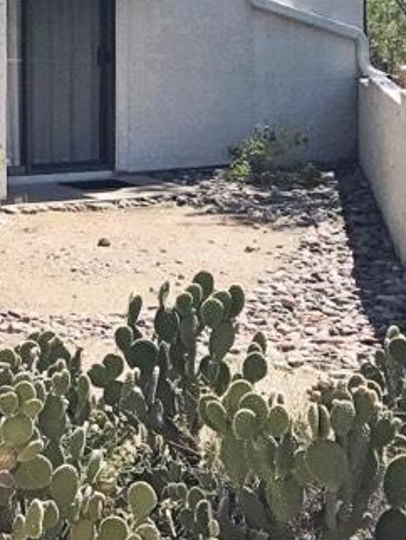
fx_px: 1390
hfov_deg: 15.4
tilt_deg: +0.0
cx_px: -196
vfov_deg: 21.3
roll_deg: -0.2
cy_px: 18
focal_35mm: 89
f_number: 1.8
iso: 20
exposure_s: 1/2283
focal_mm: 3.99
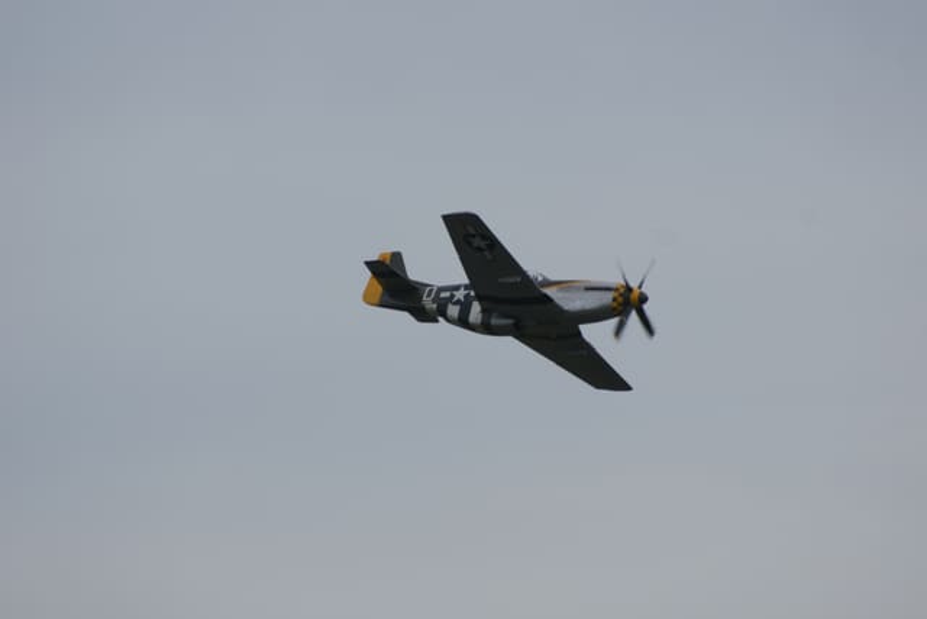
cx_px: 464
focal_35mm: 450
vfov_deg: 3.1
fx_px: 11589
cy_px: 310
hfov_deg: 4.6
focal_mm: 300
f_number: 8
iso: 200
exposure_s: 1/640
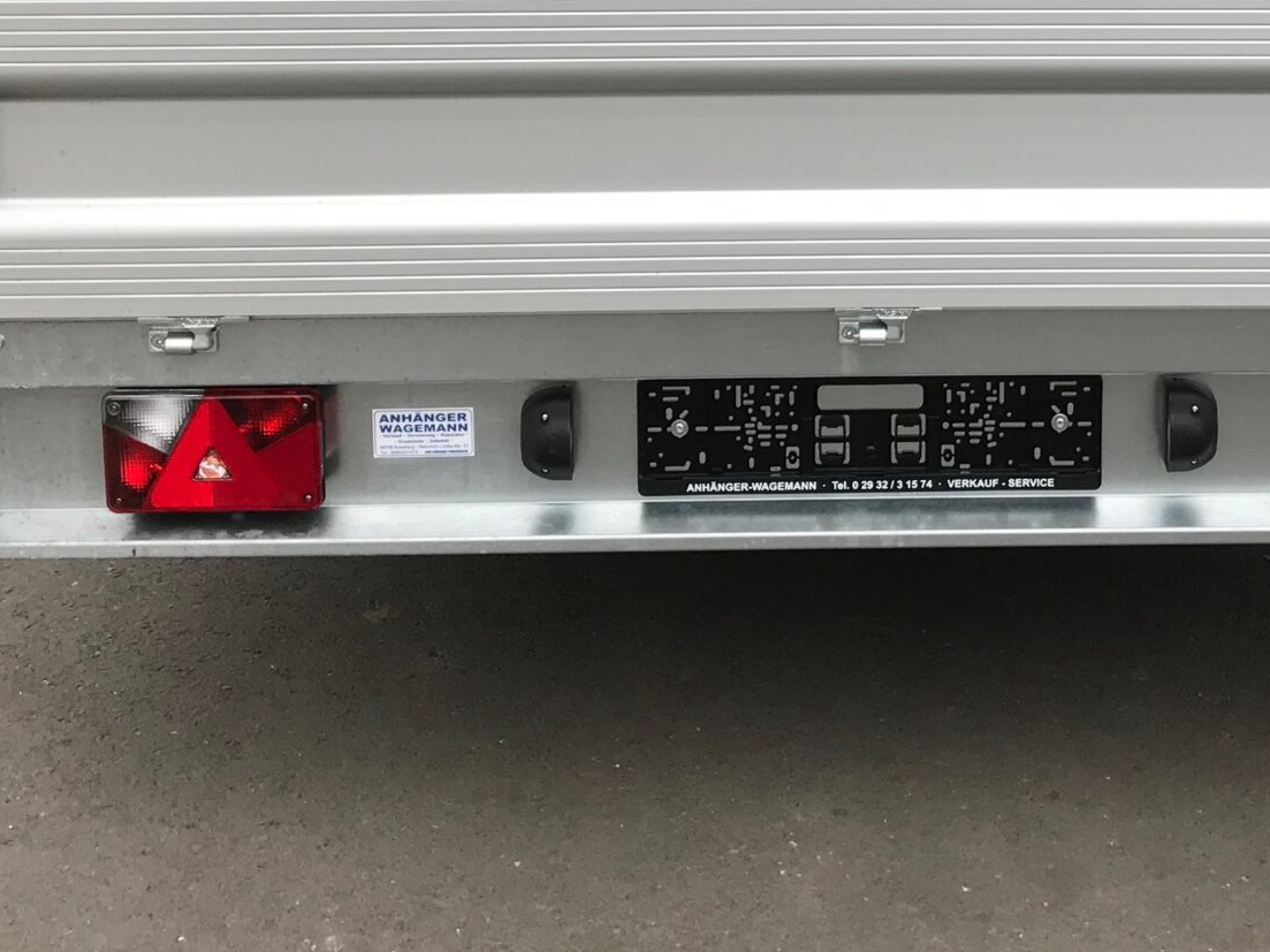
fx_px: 2384
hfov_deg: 29.6
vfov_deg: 21.3
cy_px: -116
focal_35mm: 65
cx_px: 869
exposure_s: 1/100
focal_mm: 3.99
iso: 25
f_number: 1.8
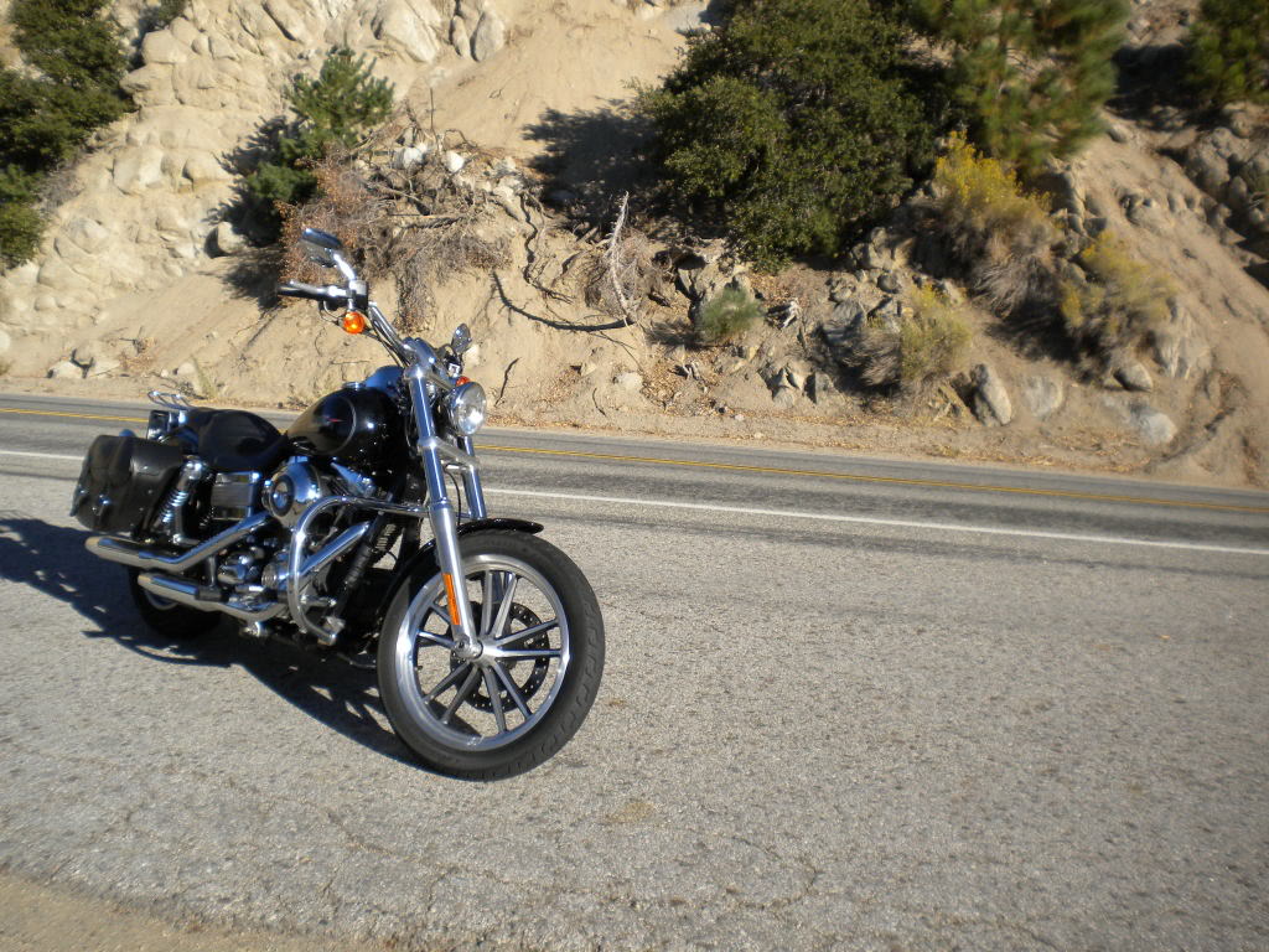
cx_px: 634
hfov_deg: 52.6
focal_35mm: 35
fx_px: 1283
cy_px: 476
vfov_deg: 40.7
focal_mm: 6.3
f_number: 4.6
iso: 80
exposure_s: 1/617
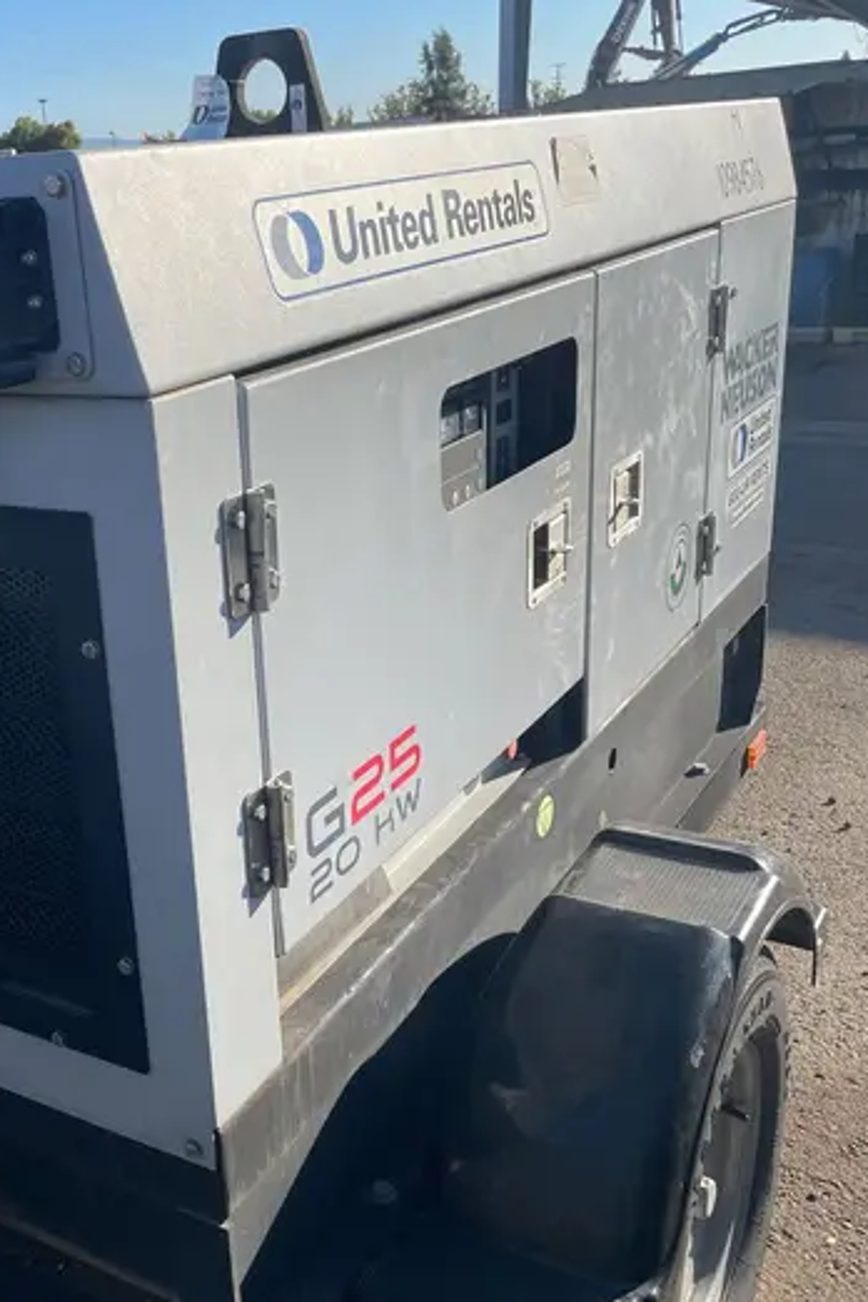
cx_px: 215
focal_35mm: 38
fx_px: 1374
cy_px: 685
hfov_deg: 34.3
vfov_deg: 50.7
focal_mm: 4.2
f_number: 1.6
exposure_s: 1/3401
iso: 32
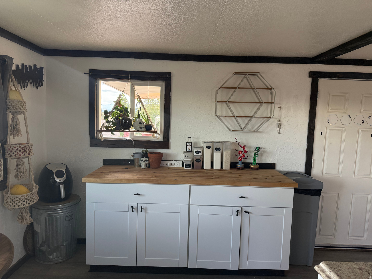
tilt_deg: -4.7
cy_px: 140
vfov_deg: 56.8
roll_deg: -1.6
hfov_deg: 71.6
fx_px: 258
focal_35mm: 24
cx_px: 186
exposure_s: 1/110
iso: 200
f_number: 1.78
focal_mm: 6.76
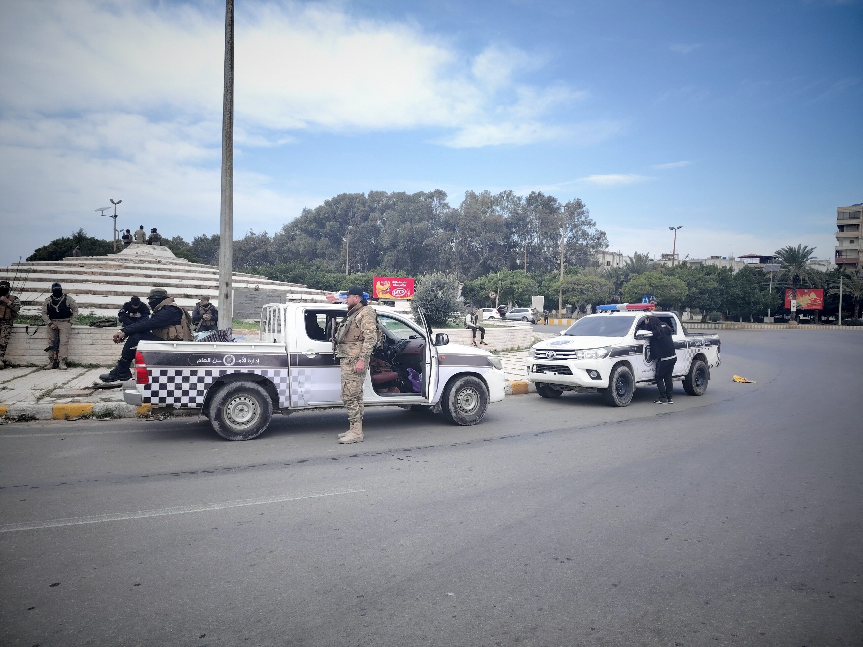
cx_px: 432
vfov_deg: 56.8
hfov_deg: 71.6
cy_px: 324
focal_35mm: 24
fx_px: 598
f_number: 1.75
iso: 100
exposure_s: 1/455
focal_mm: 5.25
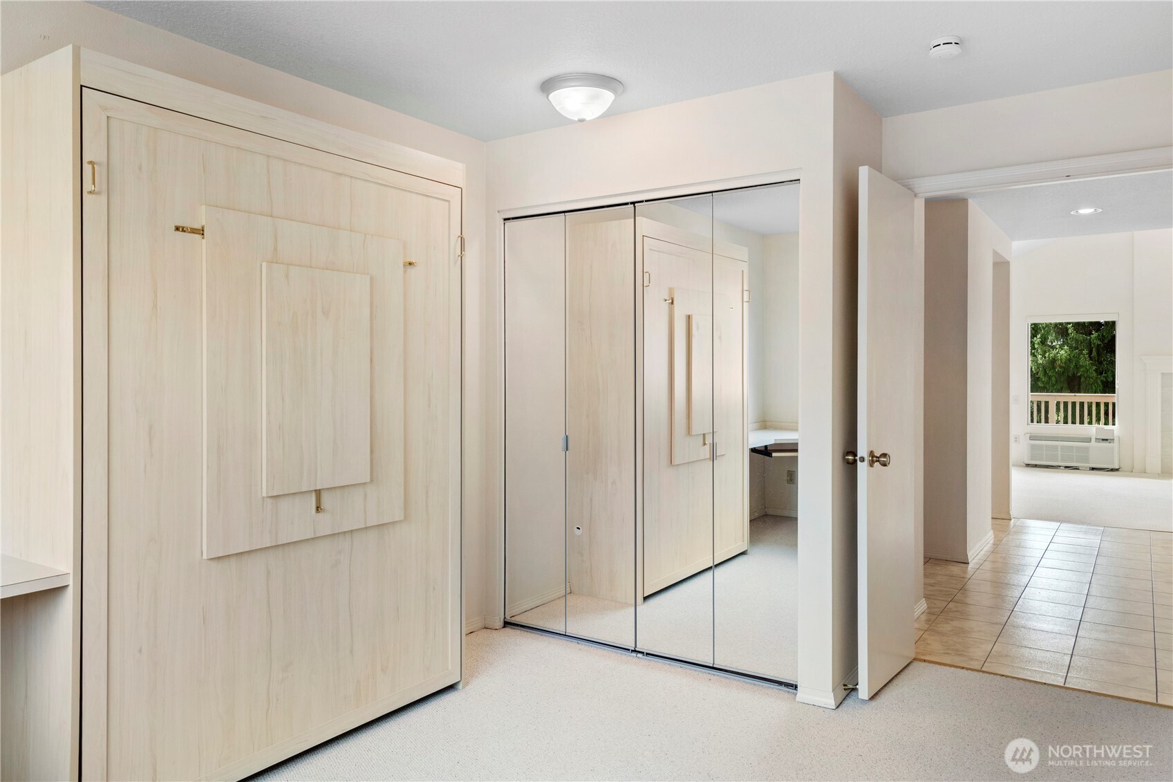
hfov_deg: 73.7
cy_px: 391
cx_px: 586
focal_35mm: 24
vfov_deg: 53.1
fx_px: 782
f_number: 9
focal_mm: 16
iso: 200
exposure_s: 1/5
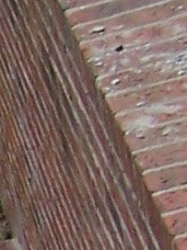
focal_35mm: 305
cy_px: 718
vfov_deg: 6.1
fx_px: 2197
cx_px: -783
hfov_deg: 4.2
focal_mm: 5.6
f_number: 2.7
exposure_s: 1/250
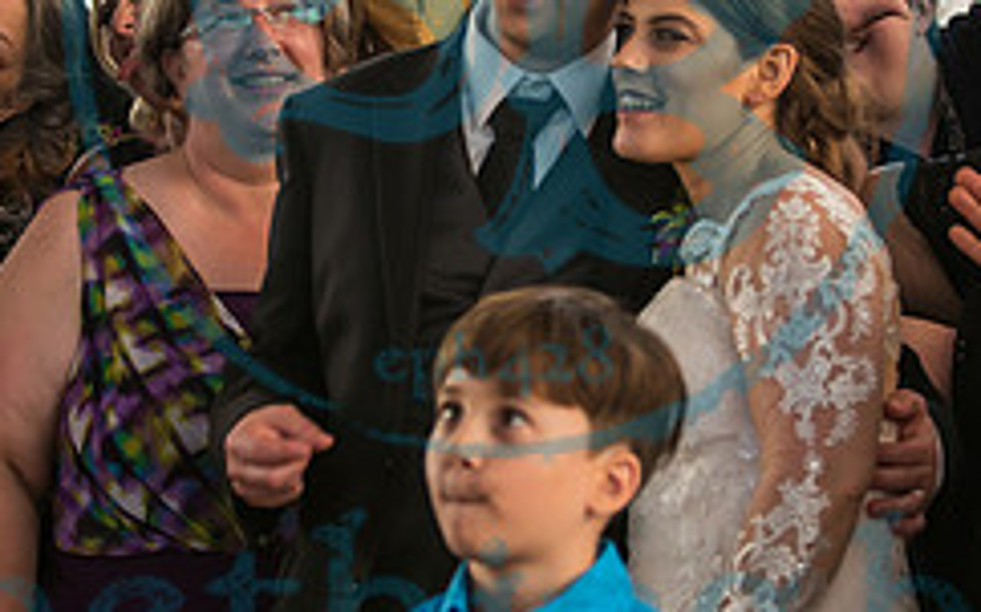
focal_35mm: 171
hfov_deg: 12.3
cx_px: 486
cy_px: 168
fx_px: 4570
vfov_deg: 7.7
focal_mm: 70
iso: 250
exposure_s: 1/250
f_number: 2.8
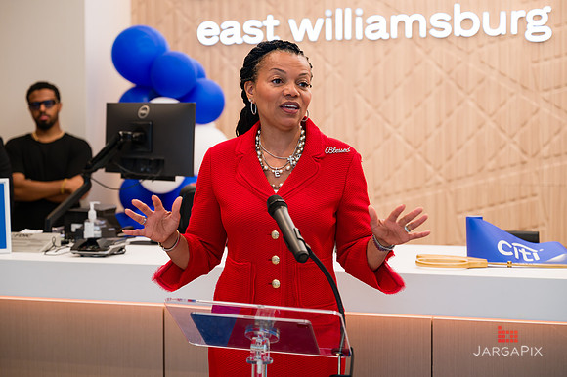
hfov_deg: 27.9
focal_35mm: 73
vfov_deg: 18.7
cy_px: 184
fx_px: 1143
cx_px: 290
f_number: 3.2
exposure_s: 1/200
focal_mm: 70
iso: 400
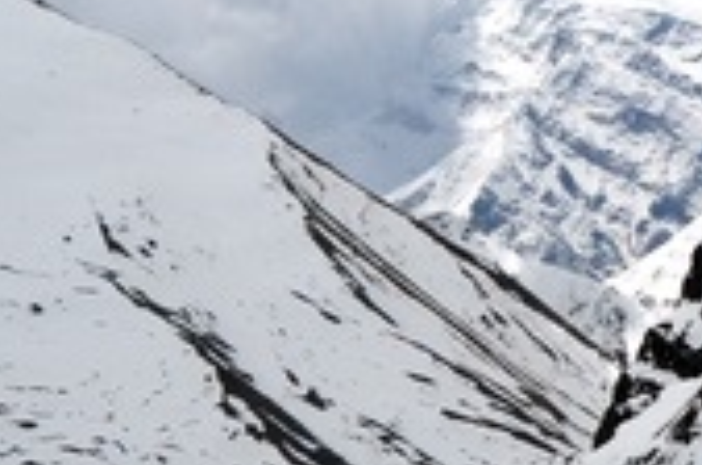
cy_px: 189
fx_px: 2491
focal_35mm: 128
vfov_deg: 10.7
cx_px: 698
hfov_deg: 15.7
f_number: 13
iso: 200
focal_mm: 18
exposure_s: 1/800
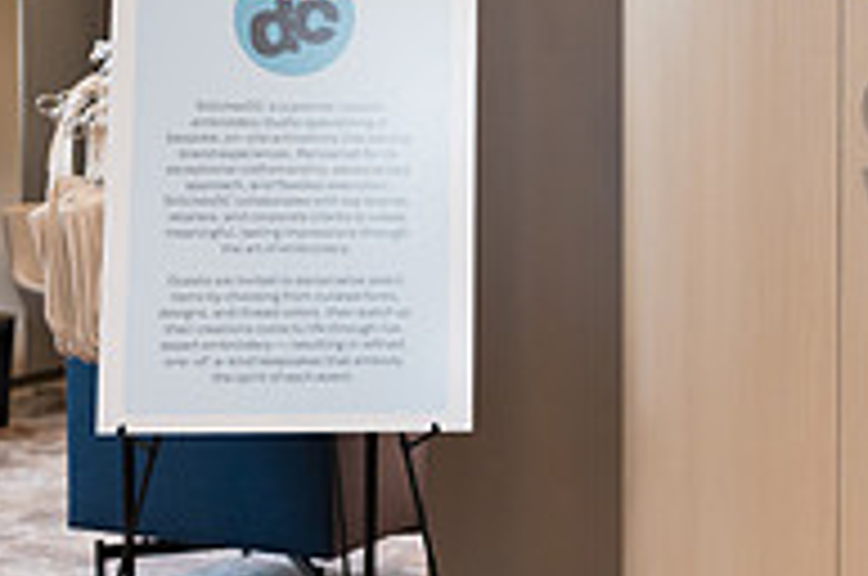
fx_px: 1781
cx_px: 686
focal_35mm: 74
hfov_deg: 26.9
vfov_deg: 18.3
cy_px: 170
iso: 400
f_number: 3.2
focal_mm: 24
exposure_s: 1/160
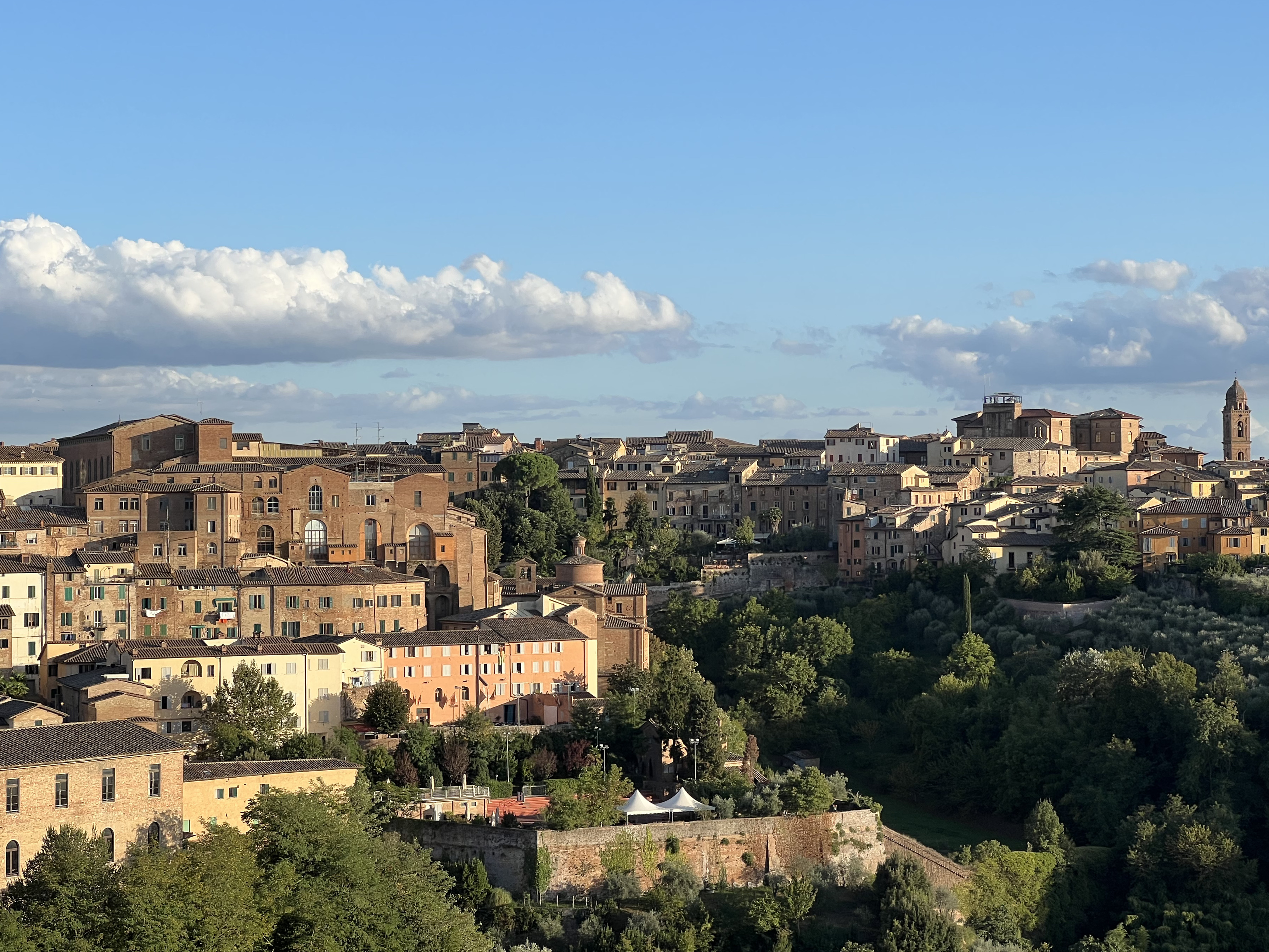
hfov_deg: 22.8
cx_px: 689
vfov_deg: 17.2
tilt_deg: +1.4
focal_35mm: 86
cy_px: 465
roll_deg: +0.8
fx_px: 3153
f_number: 2.8
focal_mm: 9
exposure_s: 1/570
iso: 32
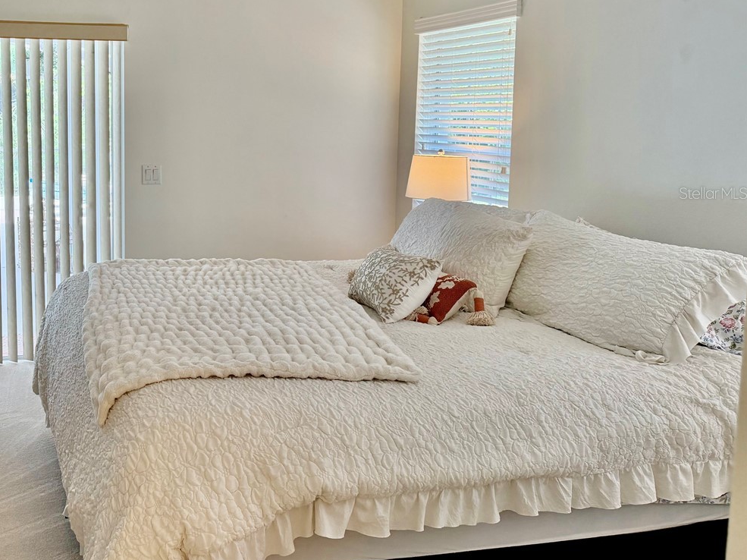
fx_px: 841
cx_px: 144
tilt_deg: -6.7
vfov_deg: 36.5
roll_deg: -0.8
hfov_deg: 45.3
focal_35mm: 39
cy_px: 193
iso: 200
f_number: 1.78
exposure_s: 1/211
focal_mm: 6.76
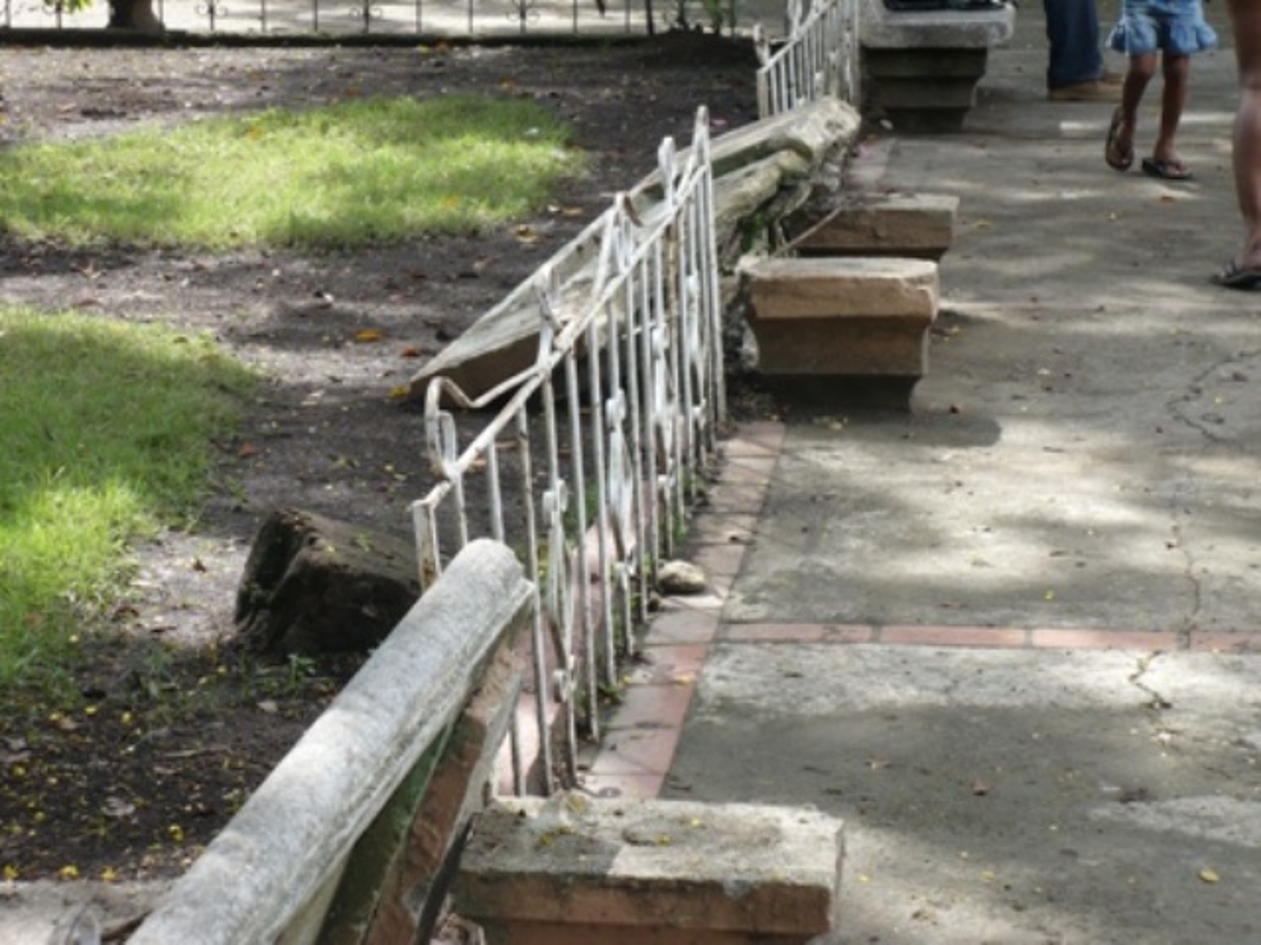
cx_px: 630
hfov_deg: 18.9
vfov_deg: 14.2
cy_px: 472
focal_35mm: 104
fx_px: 3789
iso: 100
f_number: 3.5
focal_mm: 17.2
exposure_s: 1/125
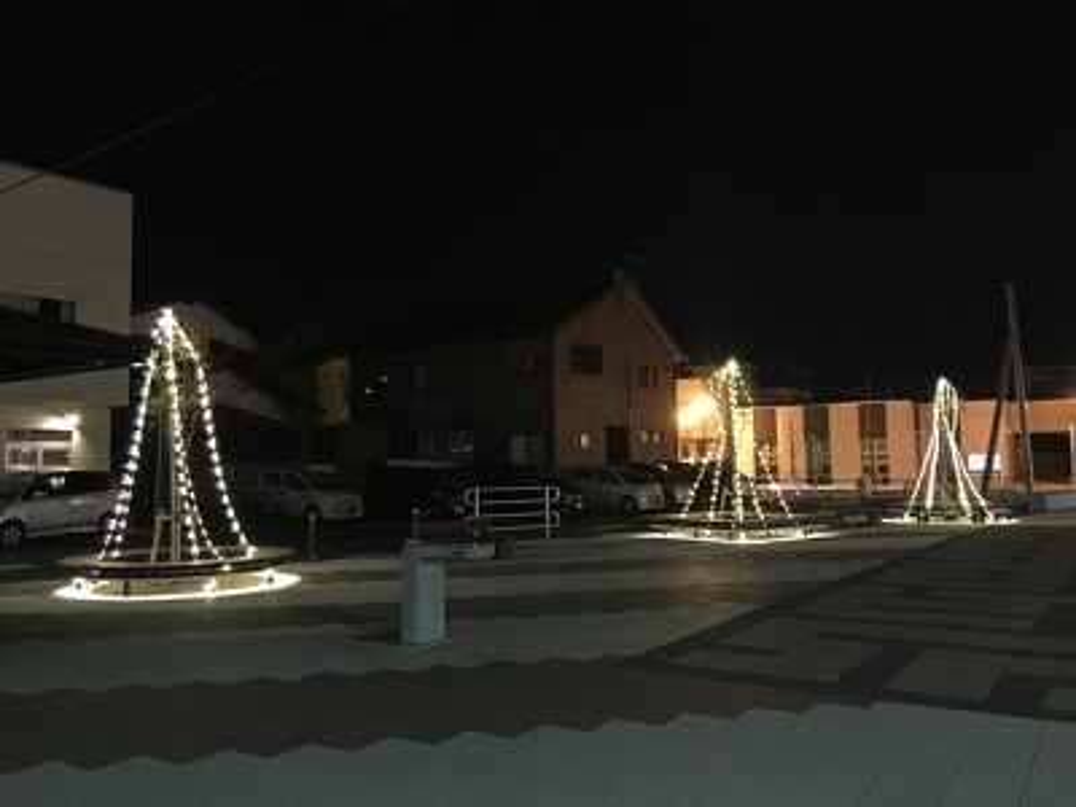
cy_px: 404
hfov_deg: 61.7
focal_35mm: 29
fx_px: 901
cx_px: 538
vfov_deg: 48.2
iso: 320
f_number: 2.2
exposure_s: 1/4
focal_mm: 4.15
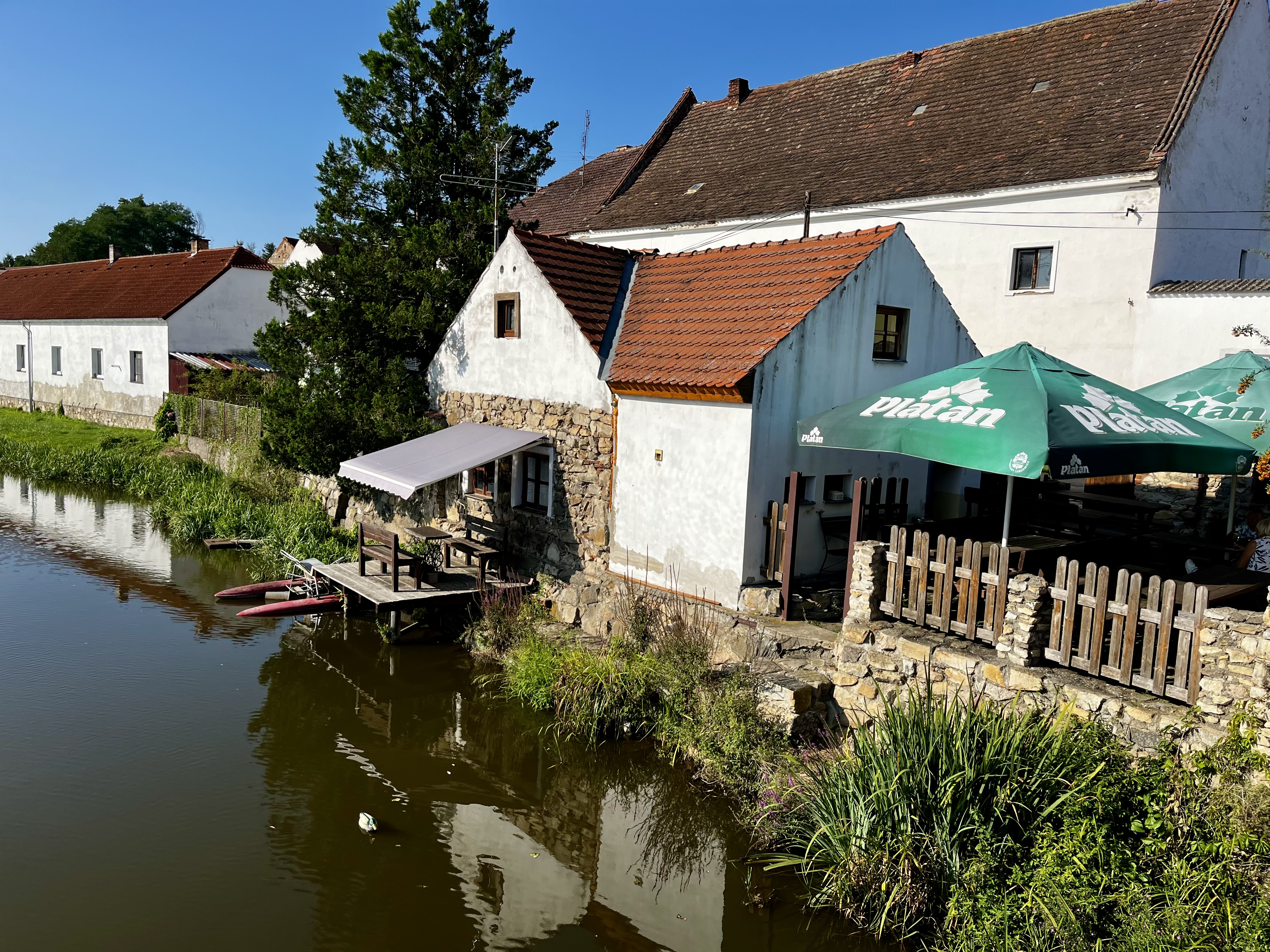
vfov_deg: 53.1
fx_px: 954
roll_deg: -2.2
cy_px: 476
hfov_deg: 67.3
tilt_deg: -7.7
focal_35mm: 26
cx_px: 635
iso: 50
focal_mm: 5.1
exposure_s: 1/4149
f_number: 1.6
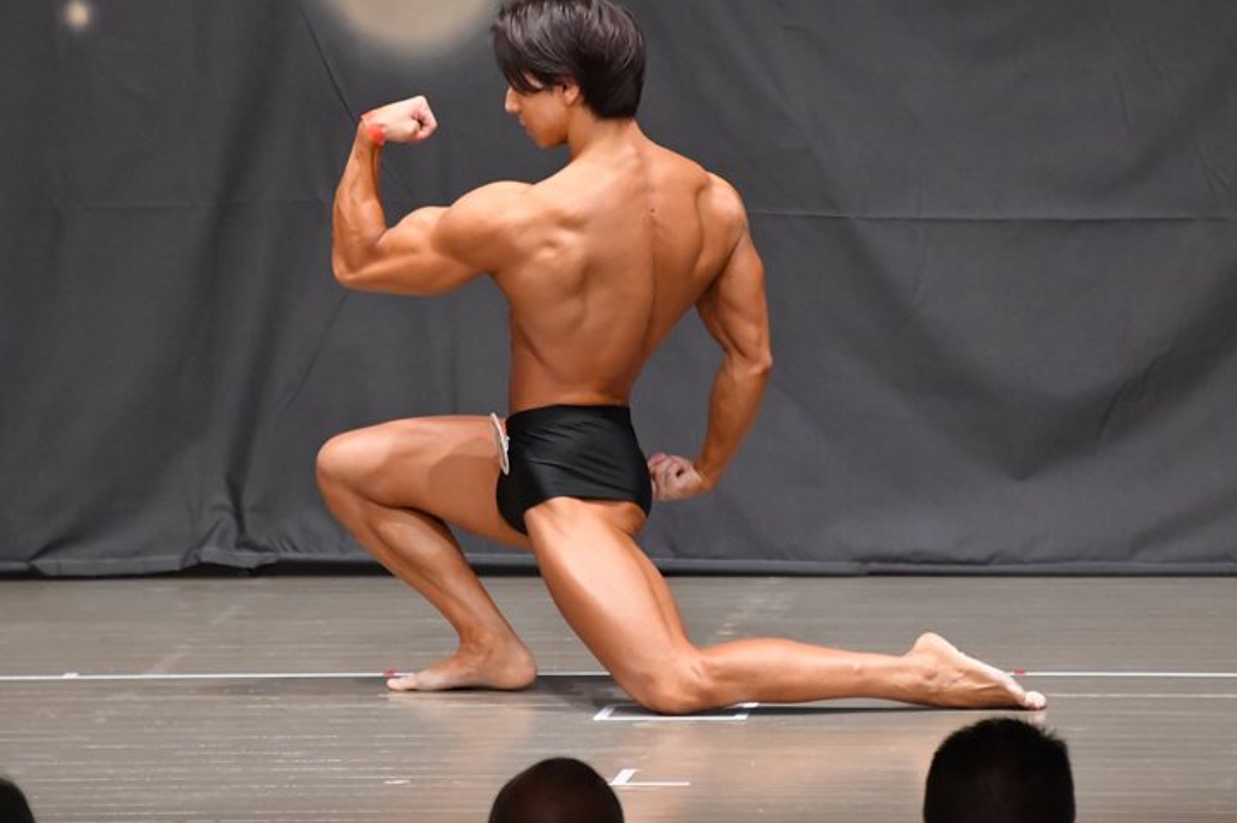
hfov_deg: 6.1
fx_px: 11640
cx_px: 645
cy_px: 390
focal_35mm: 339
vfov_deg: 4.0
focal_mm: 210
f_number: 5.6
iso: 8000
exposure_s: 1/400
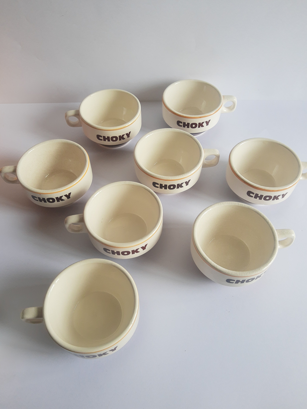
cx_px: 154
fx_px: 307
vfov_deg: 67.3
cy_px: 204
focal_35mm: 26
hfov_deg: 53.1
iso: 64
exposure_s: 1/100
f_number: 1.8
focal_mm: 3.95
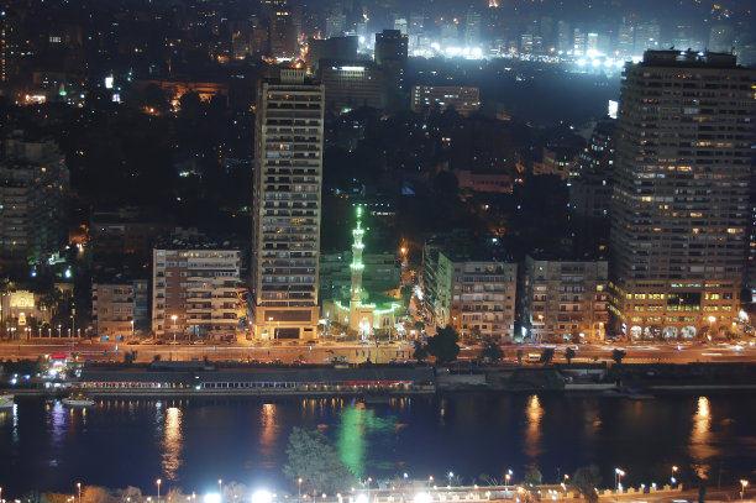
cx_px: 378
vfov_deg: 18.9
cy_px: 252
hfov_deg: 28.1
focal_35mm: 72
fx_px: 1511
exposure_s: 2
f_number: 5.6
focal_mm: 48
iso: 200
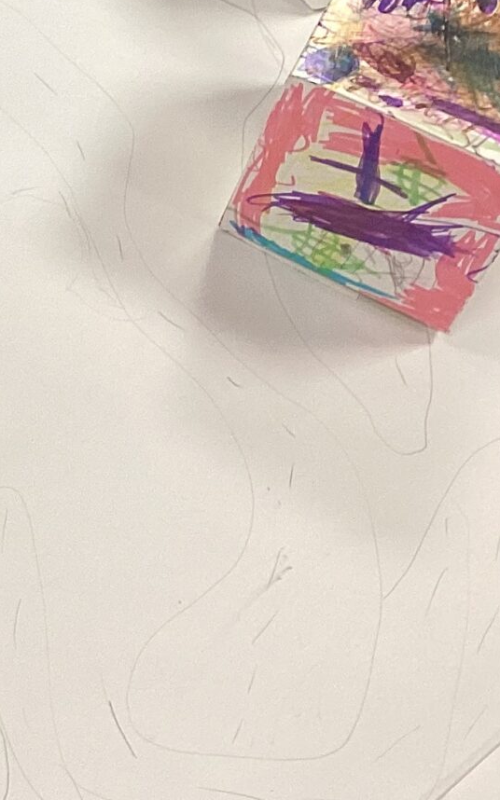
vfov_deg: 20.8
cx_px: -390
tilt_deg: -51.9
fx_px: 2137
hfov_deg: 12.3
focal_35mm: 98
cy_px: 106
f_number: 2.4
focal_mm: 3.3
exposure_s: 1/50
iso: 50
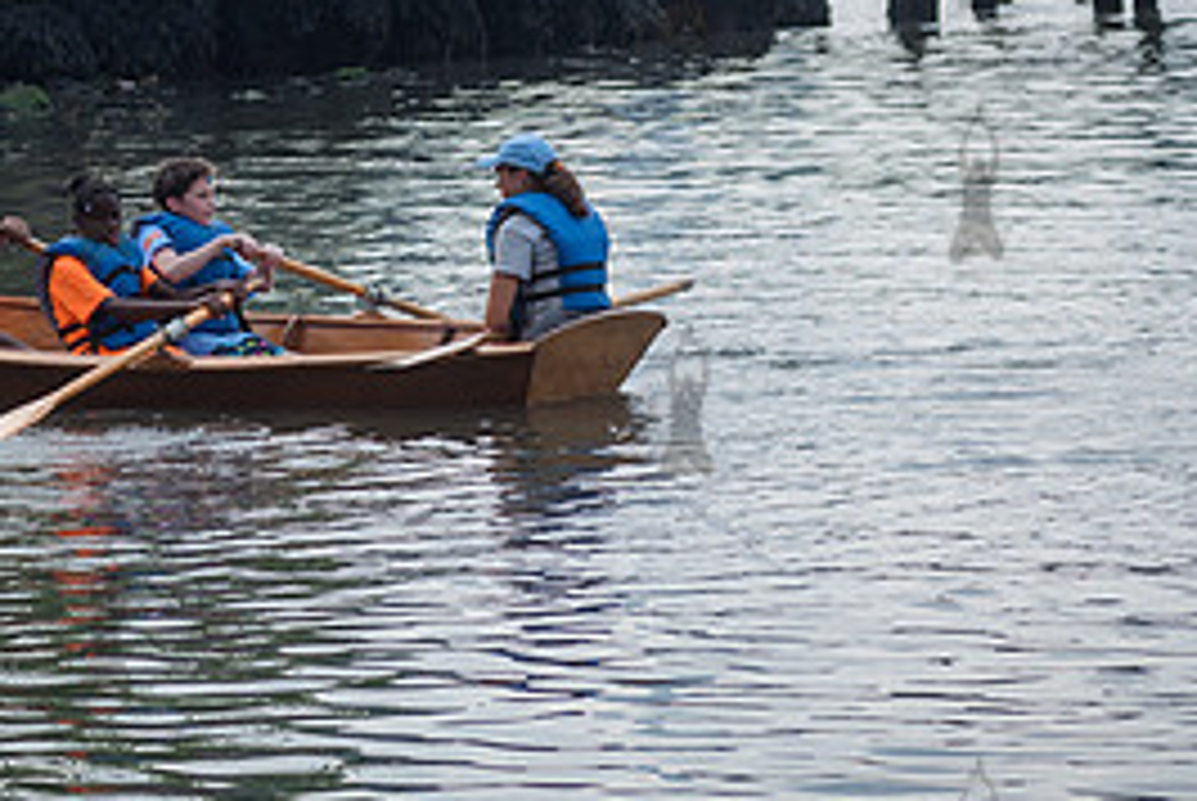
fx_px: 7456
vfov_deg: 6.1
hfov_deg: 9.1
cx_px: 1
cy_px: 295
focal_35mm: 224
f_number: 4.5
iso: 100
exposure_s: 1/640
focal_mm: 80
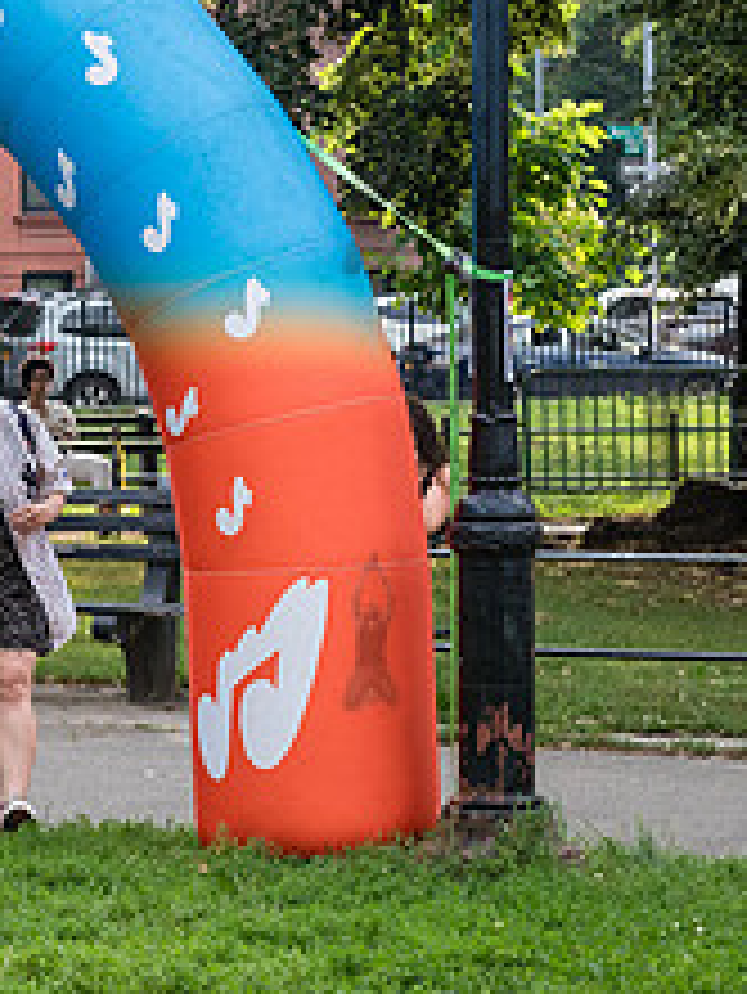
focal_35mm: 160
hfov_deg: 9.2
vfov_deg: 12.3
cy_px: 509
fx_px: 4599
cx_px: -148
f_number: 4.5
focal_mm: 55
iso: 1000
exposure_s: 1/1000
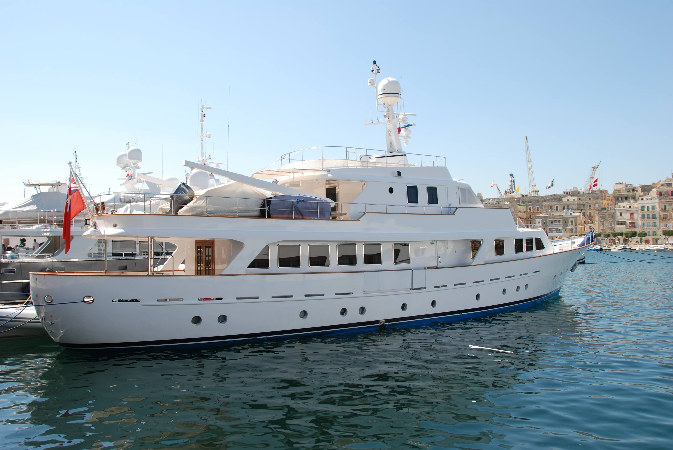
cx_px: 336
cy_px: 225
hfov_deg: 61.9
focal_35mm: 30
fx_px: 562
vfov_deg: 43.7
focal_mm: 20
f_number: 7.1
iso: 100
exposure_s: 1/200
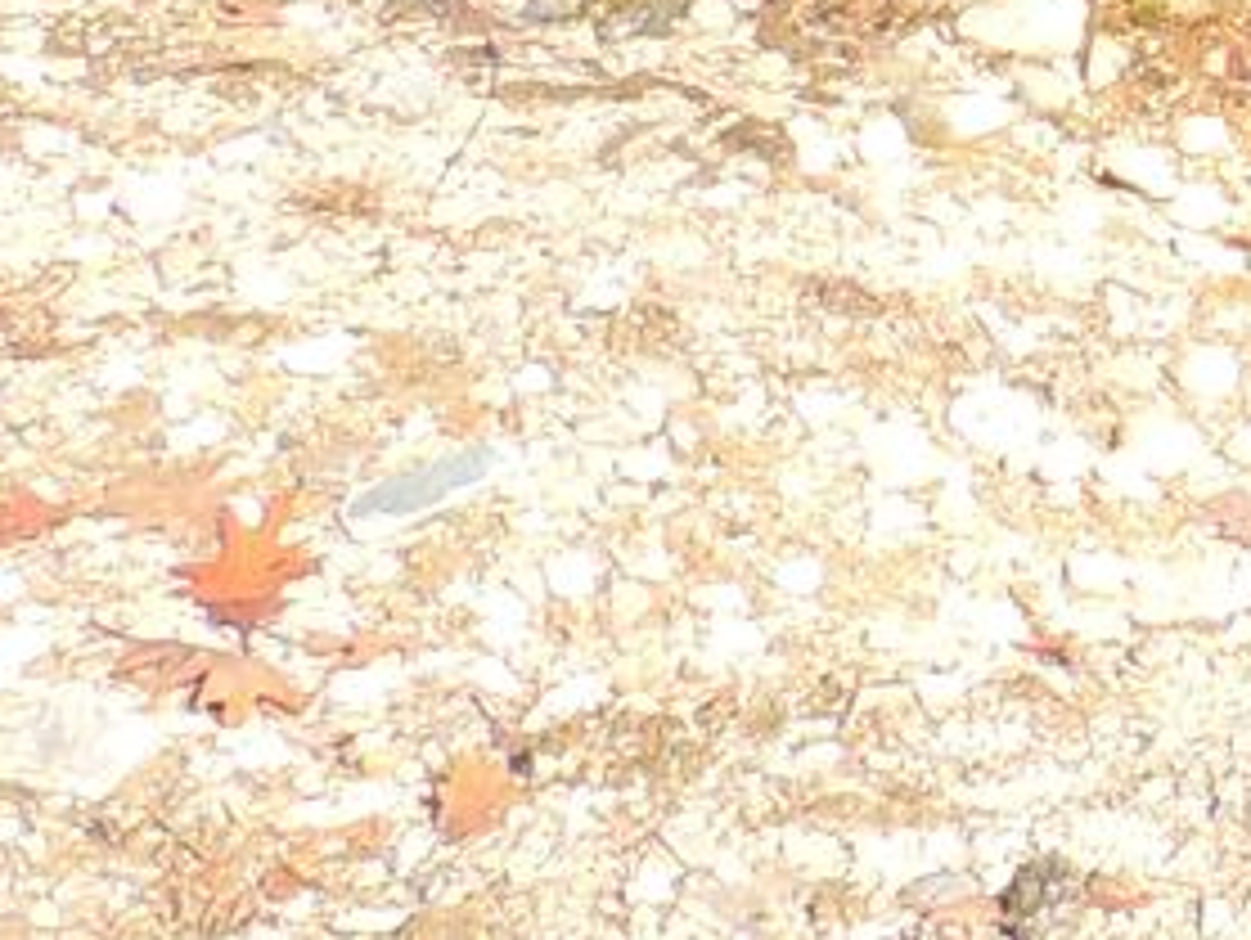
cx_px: 2880
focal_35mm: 138
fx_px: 4992
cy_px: -567
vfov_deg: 10.3
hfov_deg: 11.9
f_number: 6.6
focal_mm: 4.3
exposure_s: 1/100
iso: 100
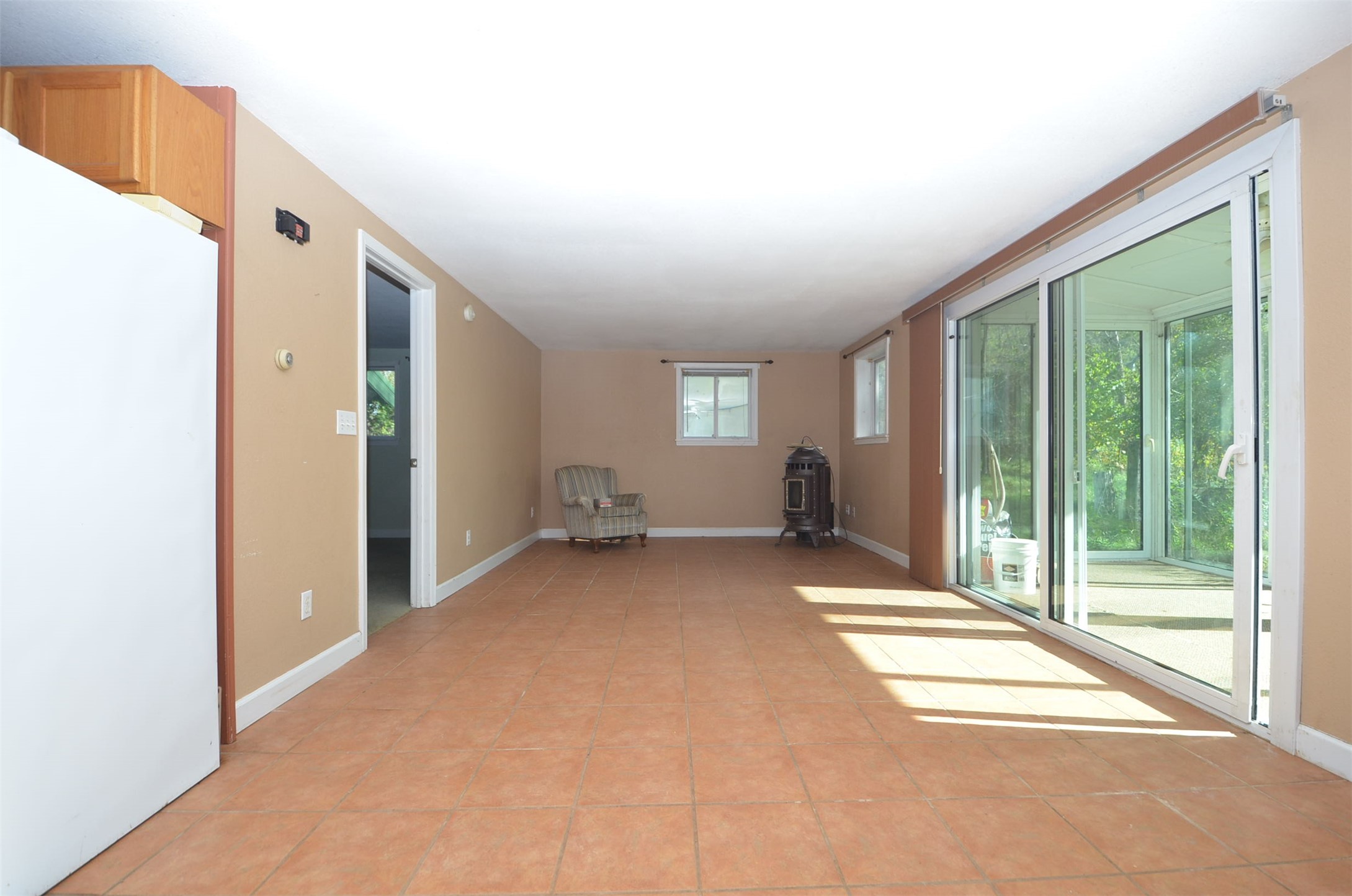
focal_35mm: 15
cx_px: 676
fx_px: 562
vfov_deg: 77.1
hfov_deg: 100.5
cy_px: 448
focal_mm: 10
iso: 400
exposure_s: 1/125
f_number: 5.6
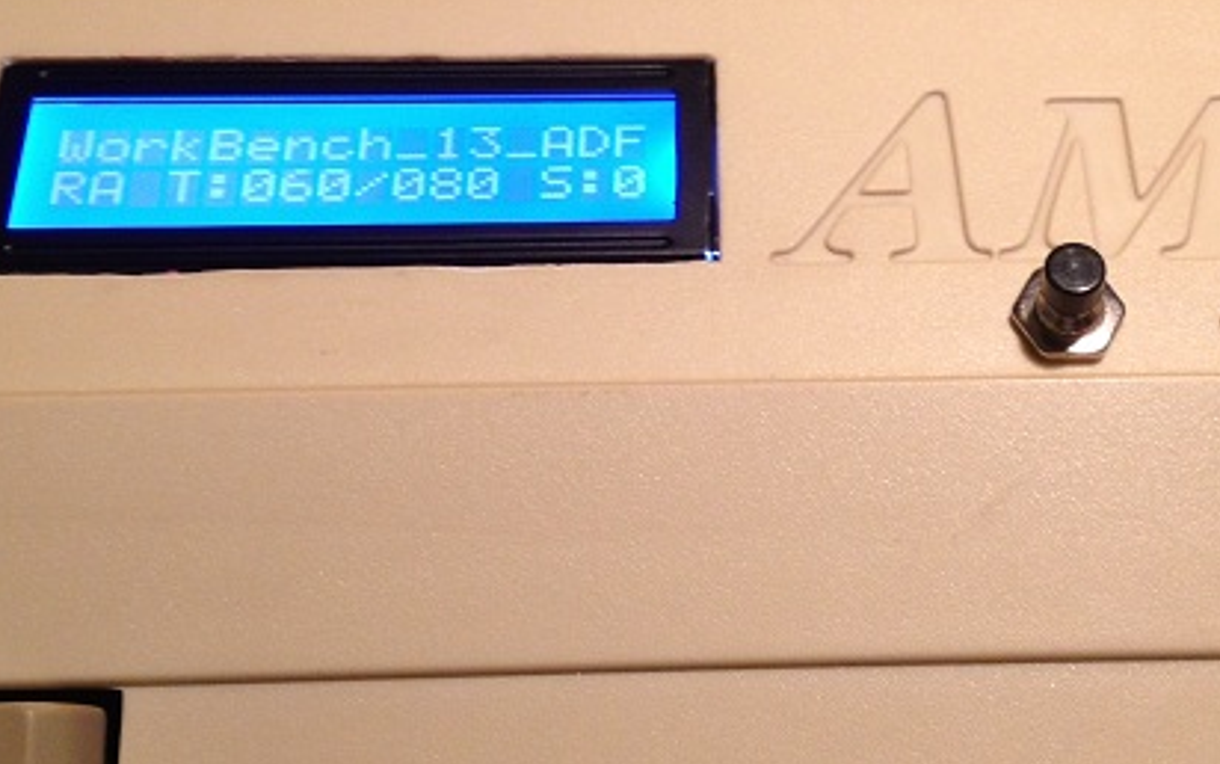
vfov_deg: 18.1
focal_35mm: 72
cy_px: 255
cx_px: 865
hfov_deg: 28.3
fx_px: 2395
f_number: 2.4
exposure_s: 1/20
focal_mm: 4.28
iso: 80
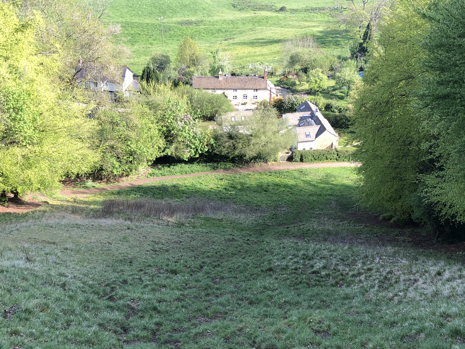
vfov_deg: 30.5
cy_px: 254
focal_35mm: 47
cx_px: 247
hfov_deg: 40.4
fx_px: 631
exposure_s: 1/298
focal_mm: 3.99
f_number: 1.8
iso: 20
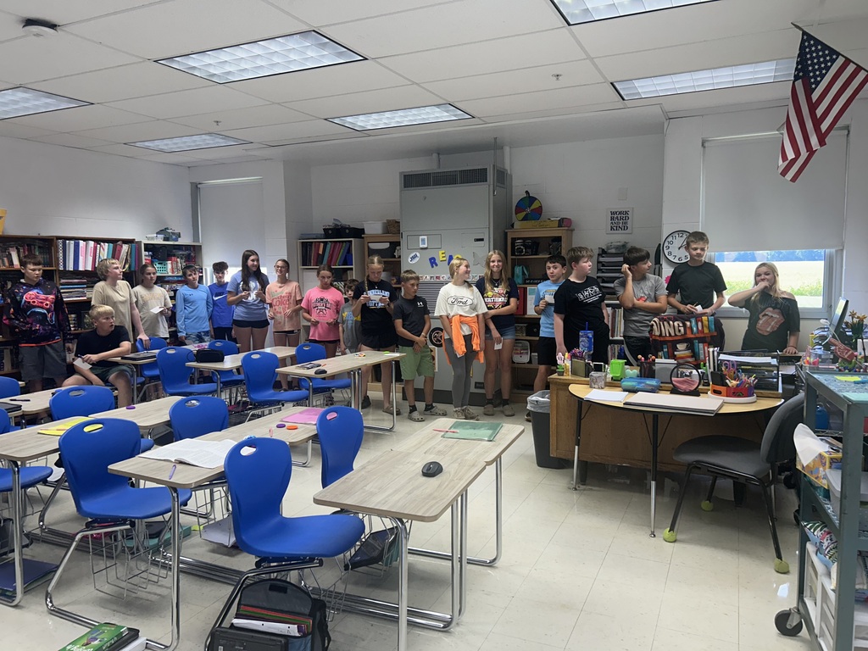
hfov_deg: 67.3
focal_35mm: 26
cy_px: 326
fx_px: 652
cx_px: 434
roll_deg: +0.2
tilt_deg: -5.4
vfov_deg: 53.1
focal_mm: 5.7
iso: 100
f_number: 1.5
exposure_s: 1/120
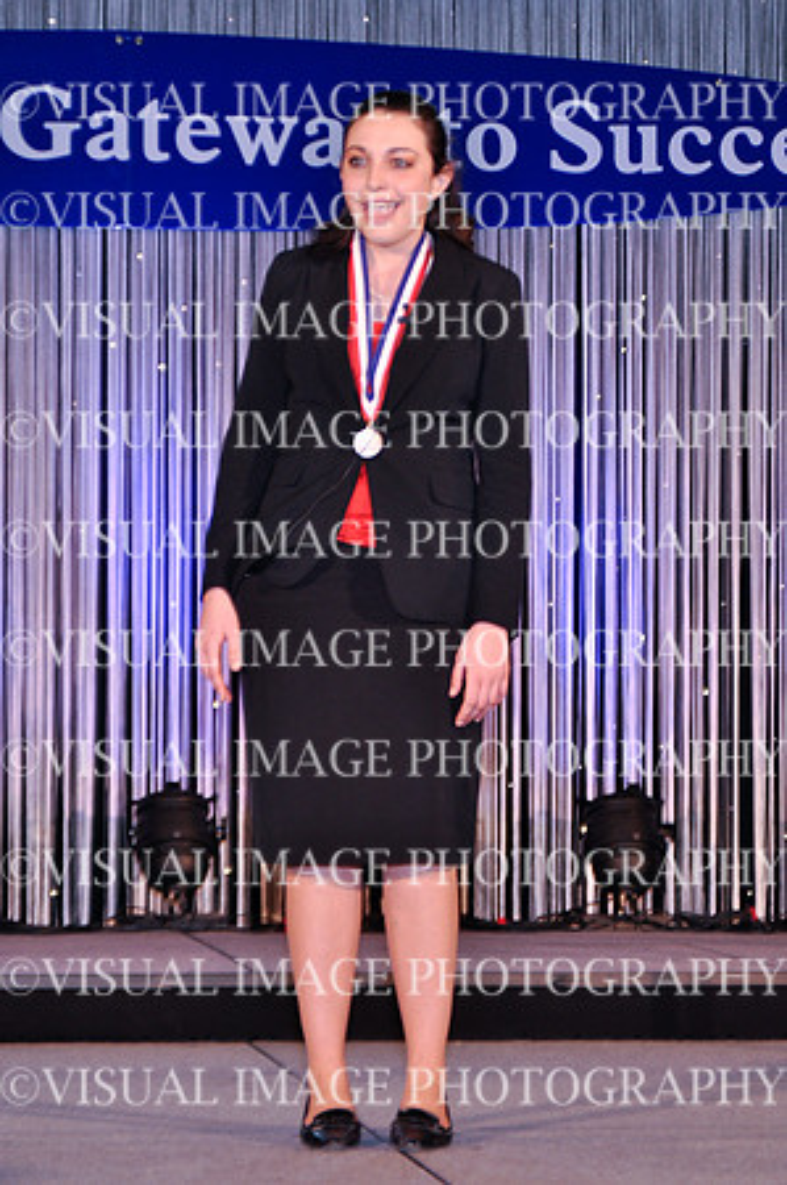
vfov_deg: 21.9
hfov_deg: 14.7
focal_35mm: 93
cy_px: 592
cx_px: 394
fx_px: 3056
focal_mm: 62
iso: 400
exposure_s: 1/60
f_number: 2.8
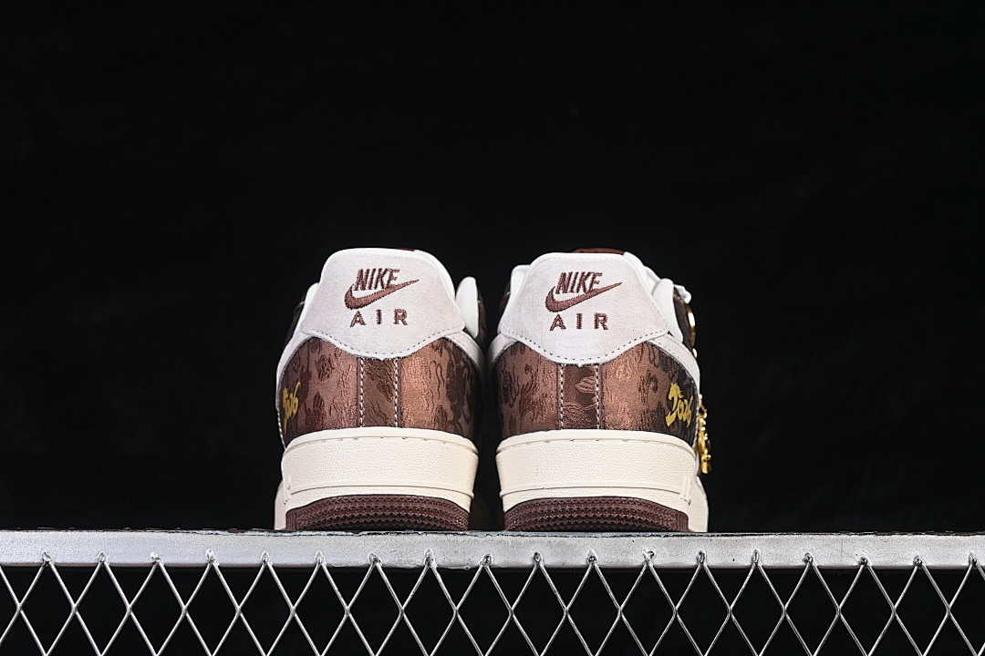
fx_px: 2052
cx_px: 492
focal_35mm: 75
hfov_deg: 27.0
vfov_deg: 18.2
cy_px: 328
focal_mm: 50
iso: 160
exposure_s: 1/60
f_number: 7.1
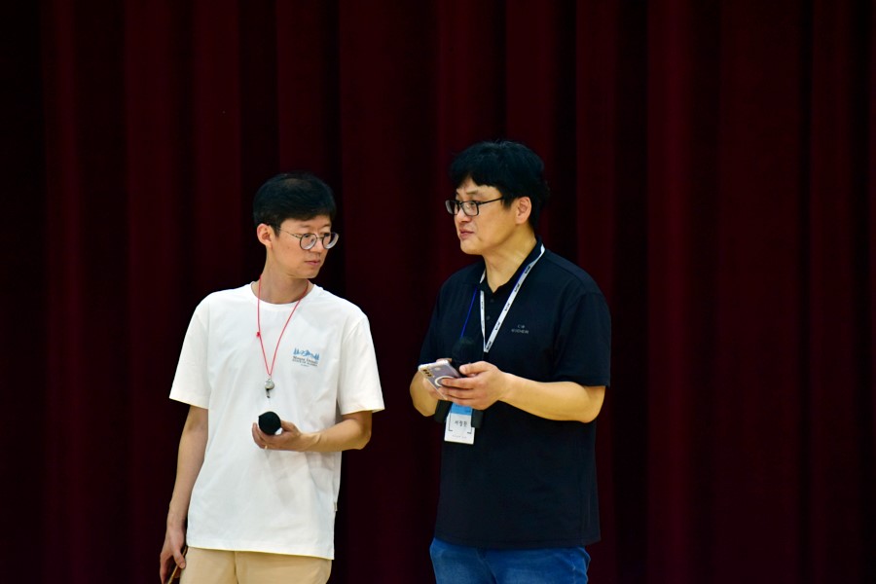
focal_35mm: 262
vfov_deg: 5.2
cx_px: 438
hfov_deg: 7.8
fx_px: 6387
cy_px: 292
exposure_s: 1/50
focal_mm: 175
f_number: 6.3
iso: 800
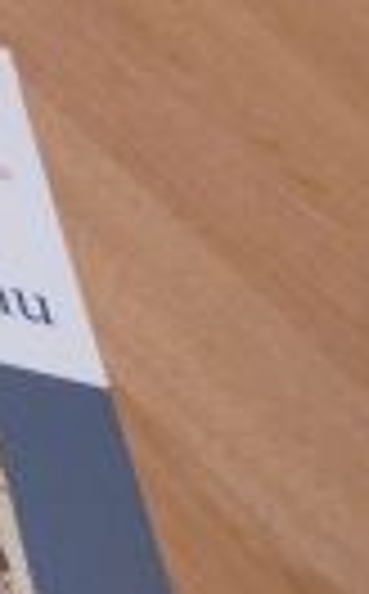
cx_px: -270
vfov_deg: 19.2
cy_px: 576
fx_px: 1713
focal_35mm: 106
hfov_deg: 11.5
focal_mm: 5.5
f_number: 2.8
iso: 400
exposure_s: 1/30
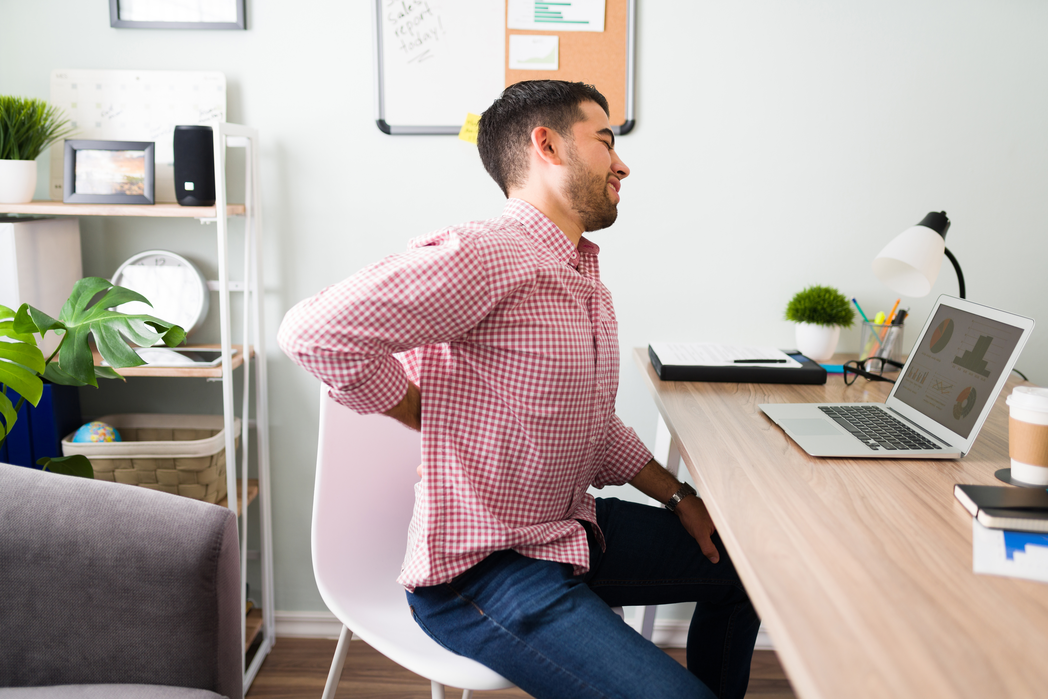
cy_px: 350
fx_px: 1019
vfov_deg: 37.9
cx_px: 524
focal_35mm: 35
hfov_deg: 54.4
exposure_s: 1/200
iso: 250
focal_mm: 35
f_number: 1.8
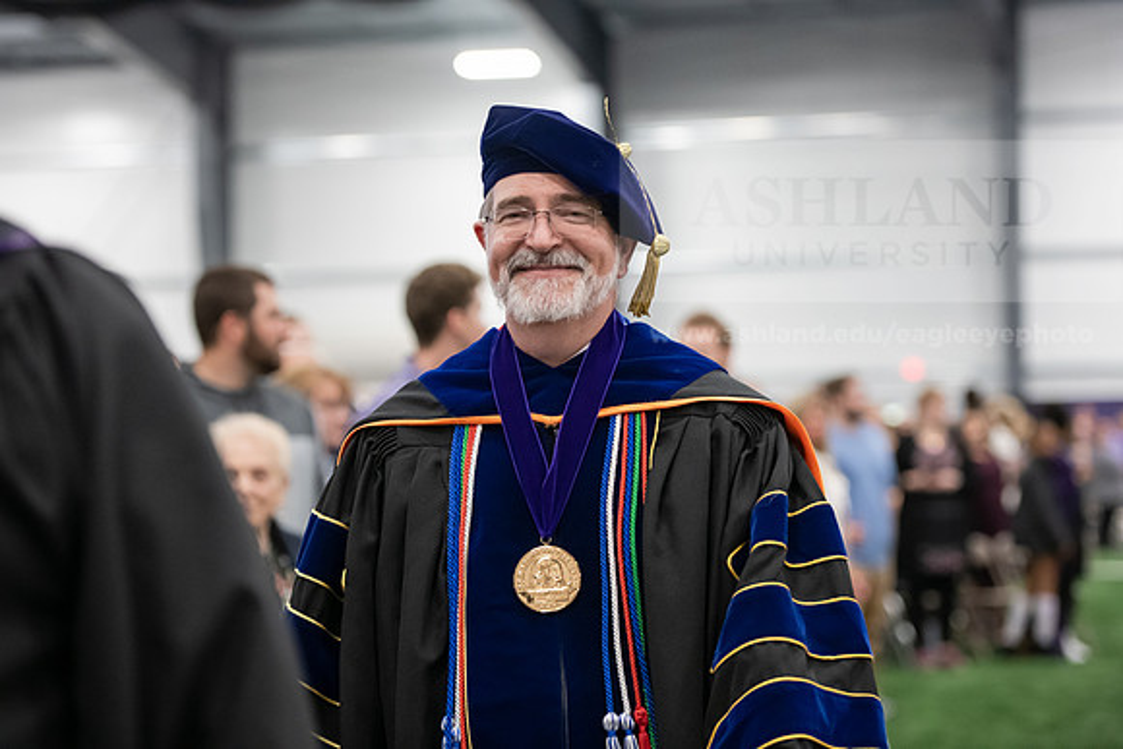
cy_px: 374
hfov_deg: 20.8
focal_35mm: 98
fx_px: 3058
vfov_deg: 14.0
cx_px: 562
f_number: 3.2
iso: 3200
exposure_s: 1/200
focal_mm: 98
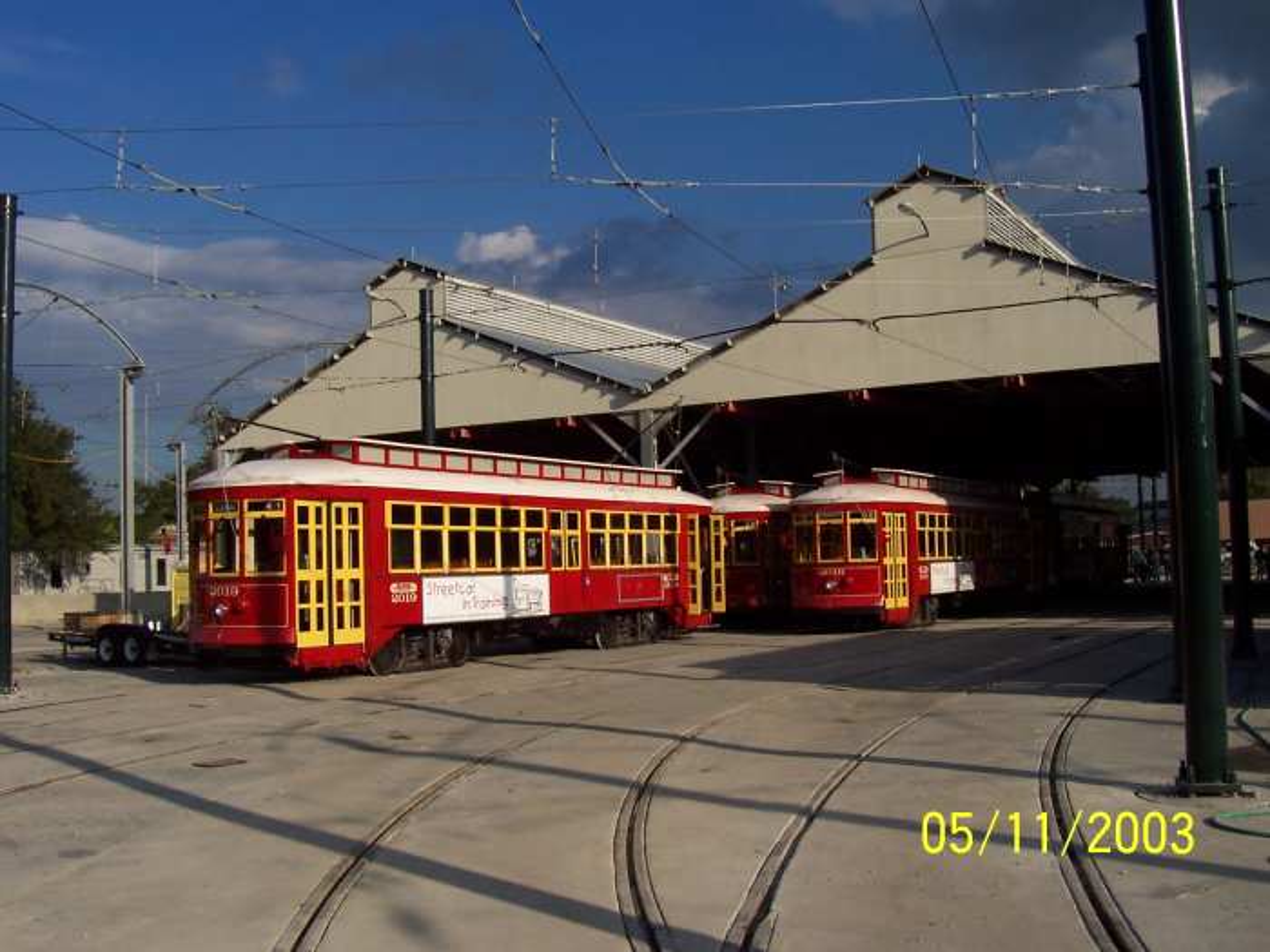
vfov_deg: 38.7
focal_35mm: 37
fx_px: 1357
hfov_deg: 50.1
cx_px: 635
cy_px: 476
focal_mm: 5.6
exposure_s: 1/1000
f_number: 5.6
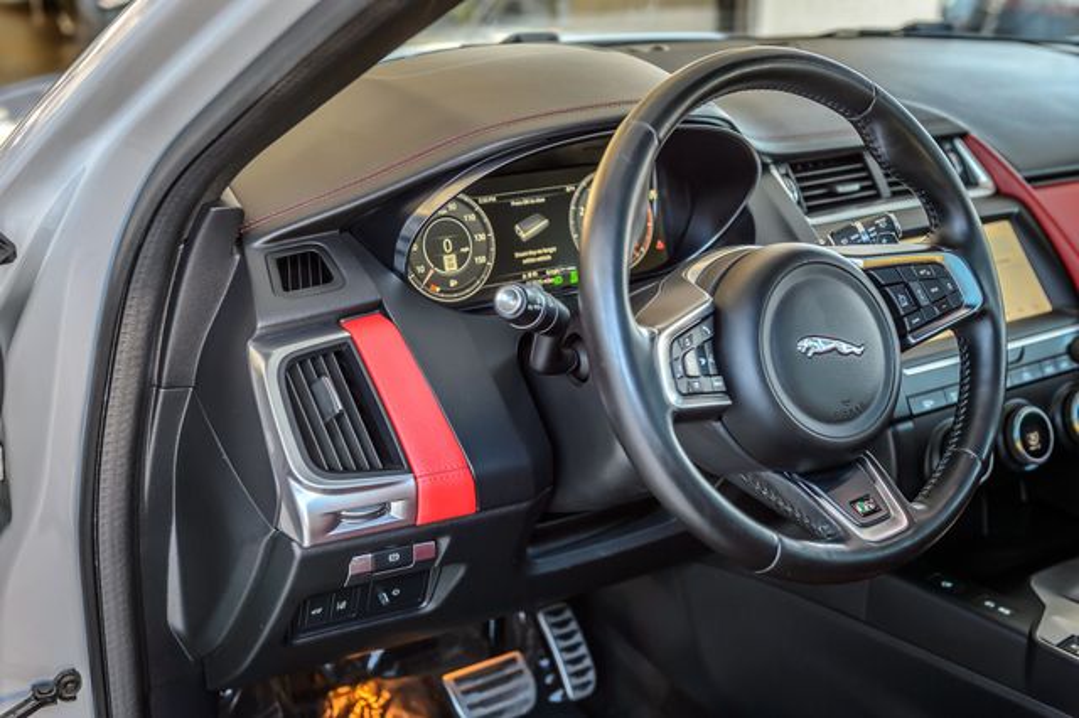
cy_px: 365
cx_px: 546
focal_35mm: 50
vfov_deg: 27.1
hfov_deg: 39.8
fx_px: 1489
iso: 400
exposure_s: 1/100
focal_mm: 48
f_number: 4
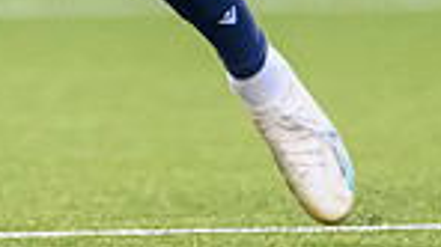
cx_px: 33
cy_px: -362
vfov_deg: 0.3
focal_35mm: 3605
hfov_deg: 0.6
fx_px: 42125
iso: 4000
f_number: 4
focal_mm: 560
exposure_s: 1/1000
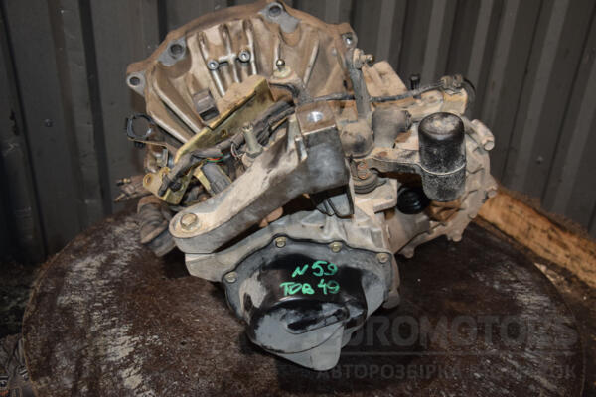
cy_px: 198
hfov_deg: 53.1
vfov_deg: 36.9
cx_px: 298
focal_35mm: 36
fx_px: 596
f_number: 5
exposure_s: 1/60
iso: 800
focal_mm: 24
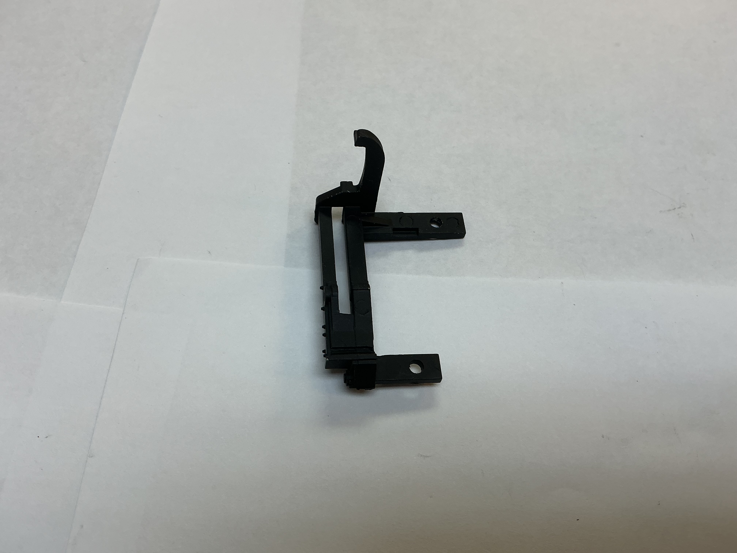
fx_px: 617
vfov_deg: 48.2
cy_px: 276
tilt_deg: -63.2
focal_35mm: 29
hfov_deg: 61.7
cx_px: 368
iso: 20
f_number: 1.8
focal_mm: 3
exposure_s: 1/100
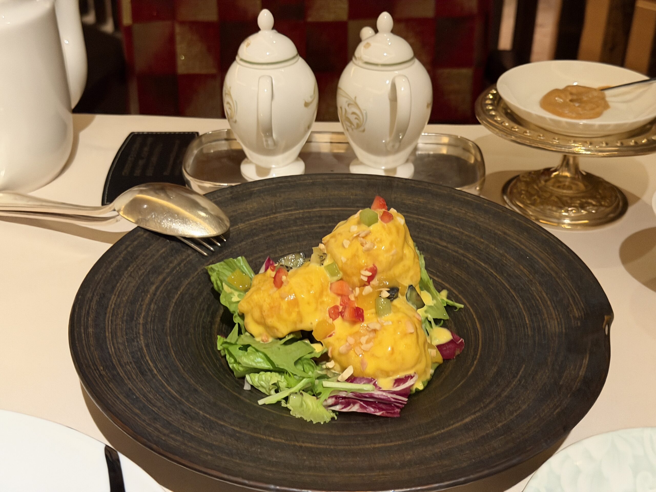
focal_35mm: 48
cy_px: 246
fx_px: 910
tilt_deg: -33.9
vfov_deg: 30.3
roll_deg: -0.4
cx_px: 328
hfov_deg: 39.7
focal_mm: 6.76
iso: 500
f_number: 1.78
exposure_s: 1/30
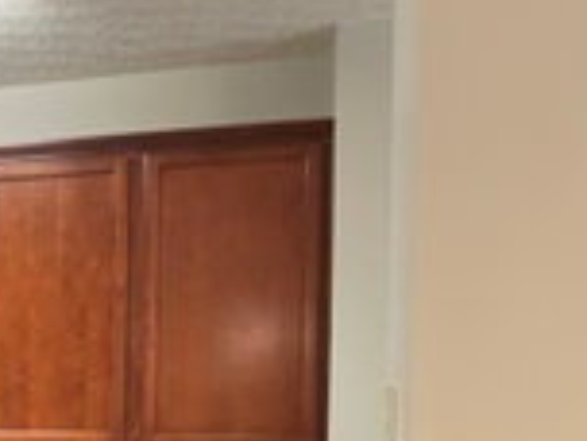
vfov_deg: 19.3
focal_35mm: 73
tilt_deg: -3.4
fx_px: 1238
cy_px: 484
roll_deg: +0.0
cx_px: -224
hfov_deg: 23.0
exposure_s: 1/60
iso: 250
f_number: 1.6
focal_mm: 4.2
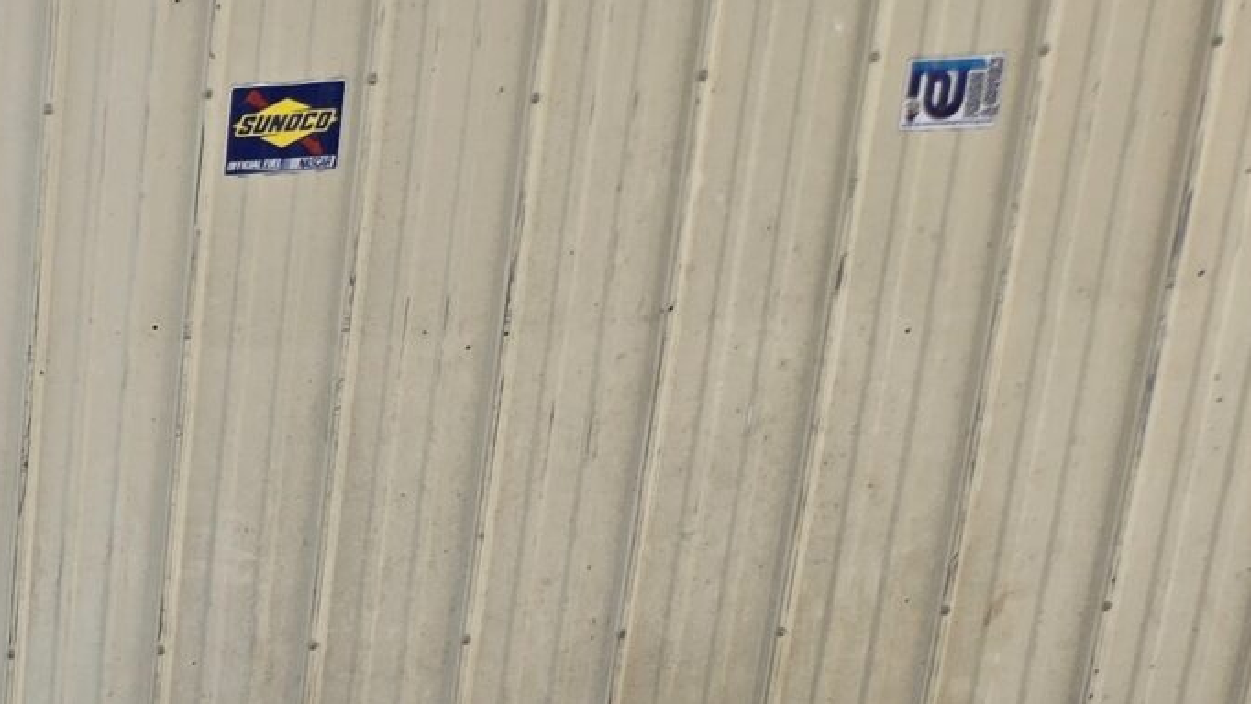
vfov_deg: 10.8
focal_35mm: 94
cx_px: -818
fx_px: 3119
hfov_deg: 18.9
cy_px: 1723
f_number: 1.8
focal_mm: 5.4
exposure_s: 1/314
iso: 25
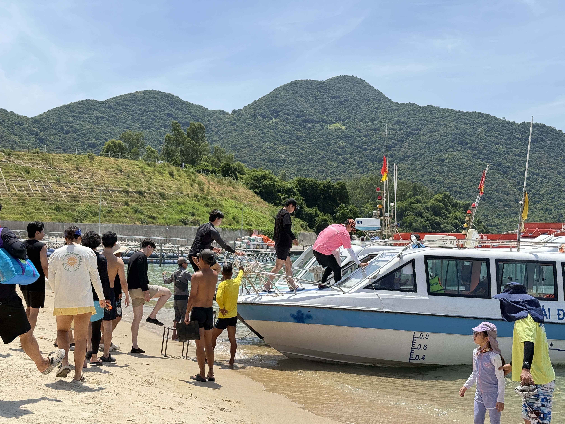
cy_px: 212
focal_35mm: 48
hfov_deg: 39.7
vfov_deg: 30.3
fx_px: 783
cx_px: 282
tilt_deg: +2.4
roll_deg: +0.0
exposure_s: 1/3891
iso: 80
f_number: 1.78
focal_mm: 6.76
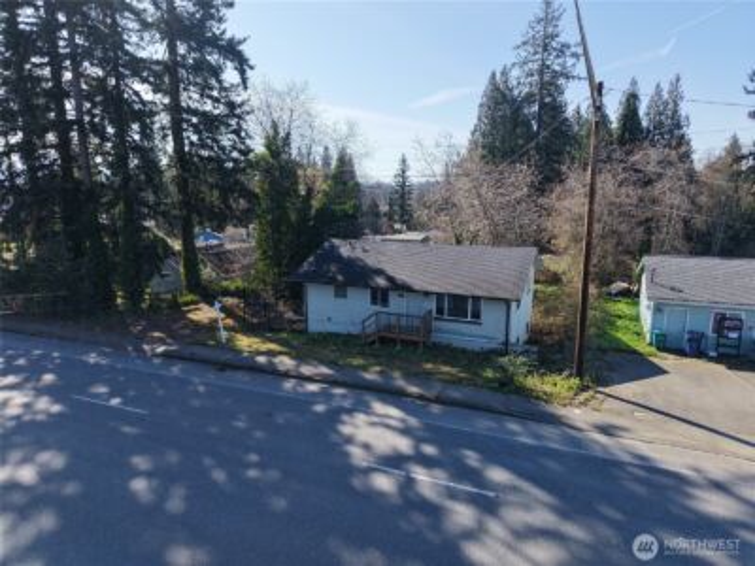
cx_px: 378
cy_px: 283
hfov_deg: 71.6
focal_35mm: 24
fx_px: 523
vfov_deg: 56.8
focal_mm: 8.67
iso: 100
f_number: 1.8
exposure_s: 1/1000
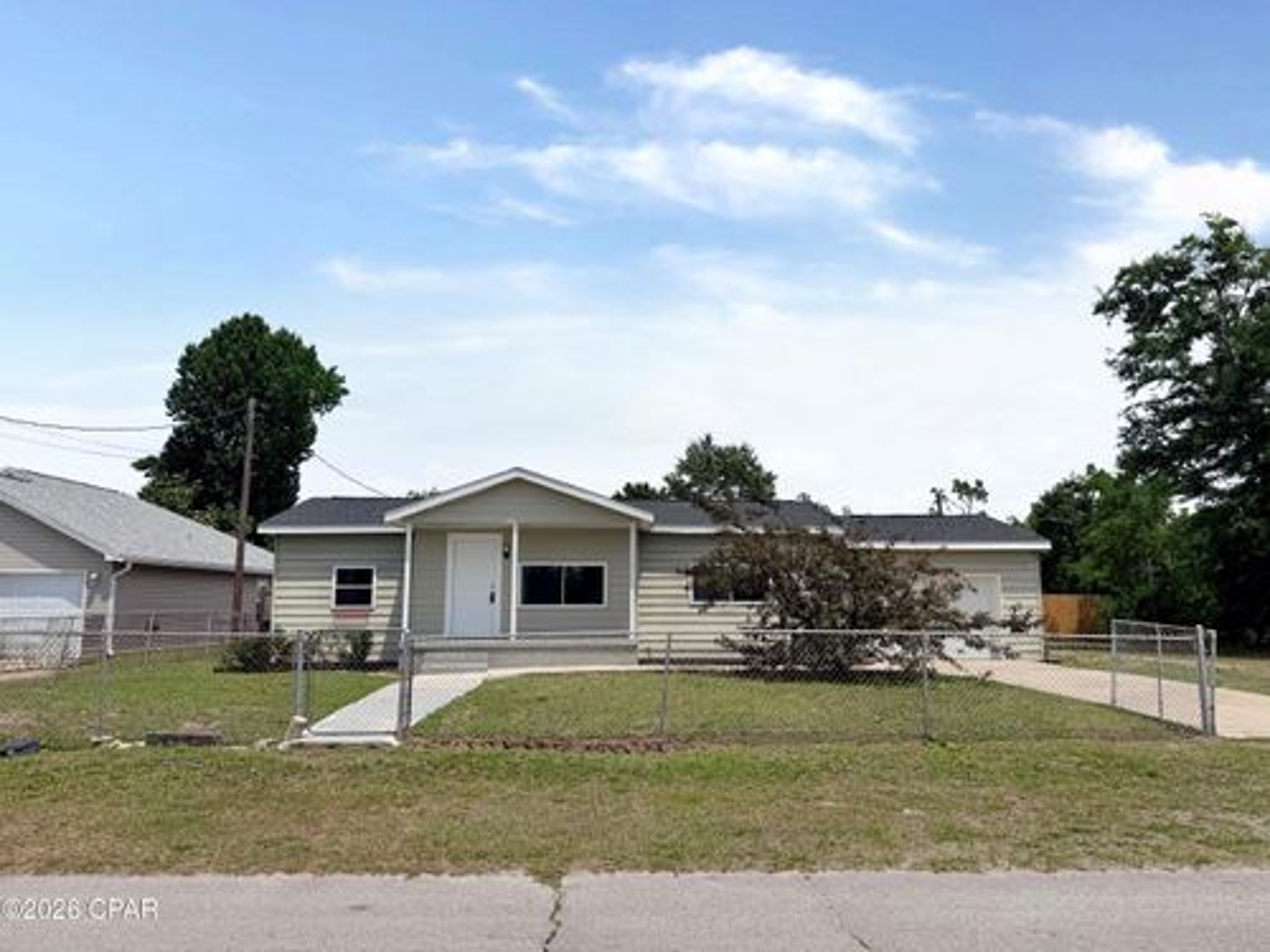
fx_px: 881
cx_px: 635
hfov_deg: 71.6
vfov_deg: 56.8
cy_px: 476
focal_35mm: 24
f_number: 1.78
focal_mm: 6.76
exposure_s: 1/11905
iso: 80
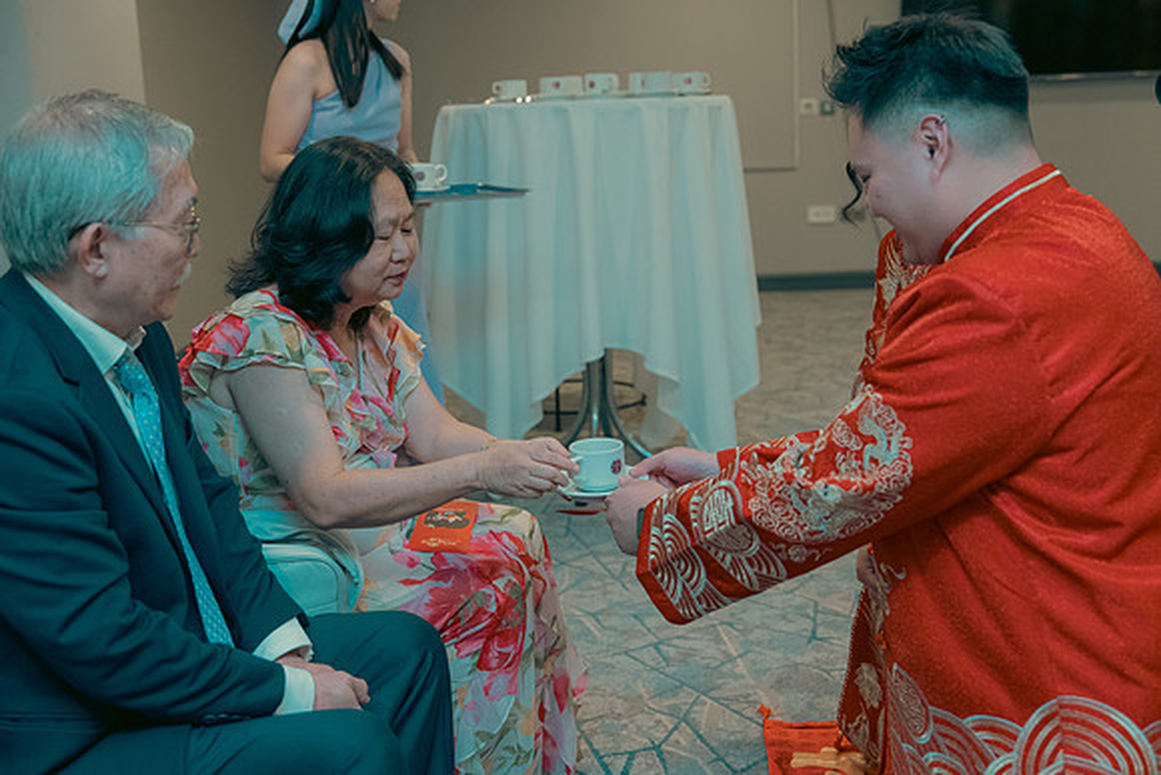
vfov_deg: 30.5
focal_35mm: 44
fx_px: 1419
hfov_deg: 44.5
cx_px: 580
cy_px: 388
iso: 2500
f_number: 3.5
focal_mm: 44
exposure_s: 1/160
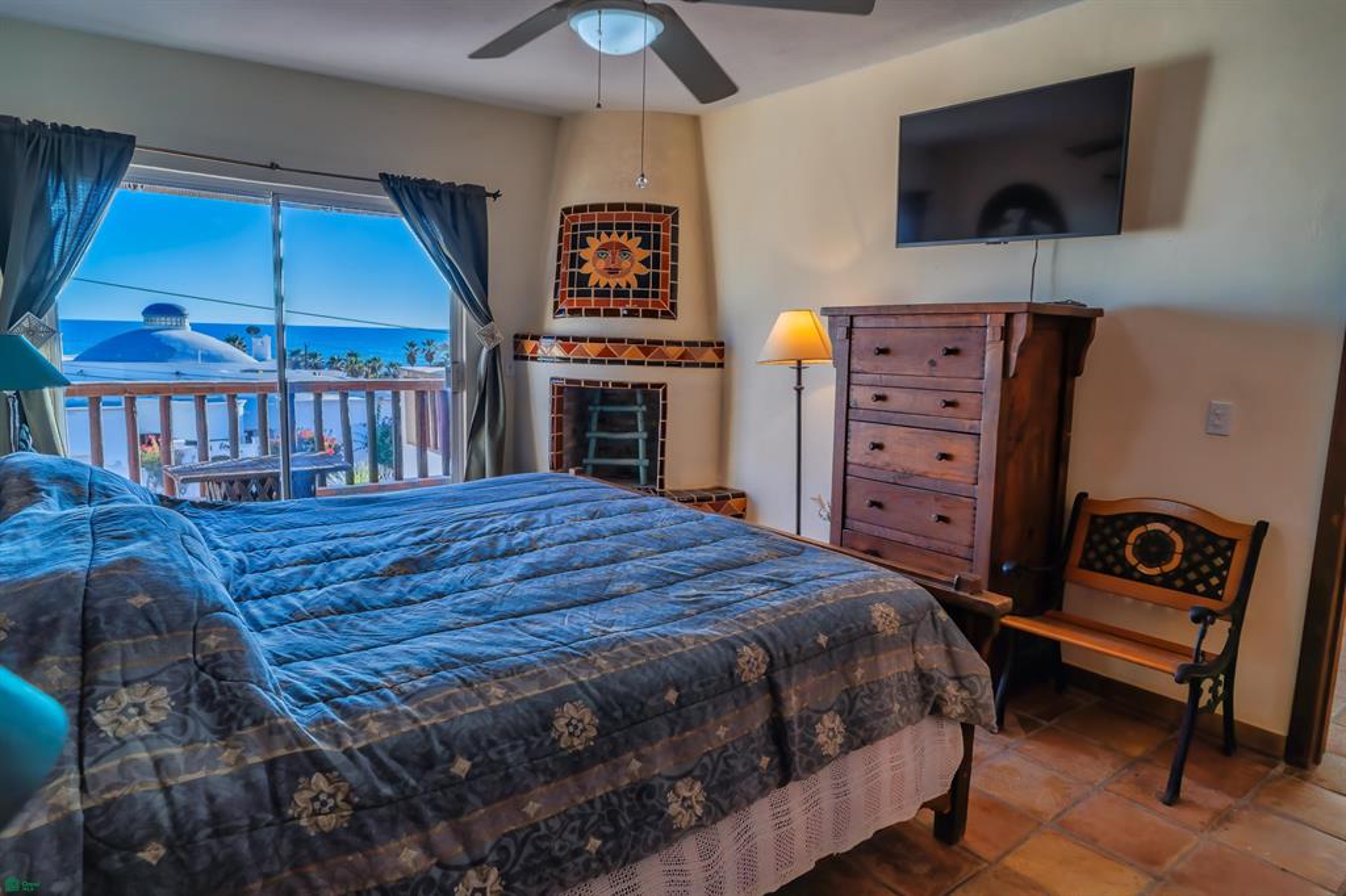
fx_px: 747
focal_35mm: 20
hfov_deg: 84.0
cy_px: 448
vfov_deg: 61.9
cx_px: 673
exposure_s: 1/4000
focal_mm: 20
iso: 320
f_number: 4
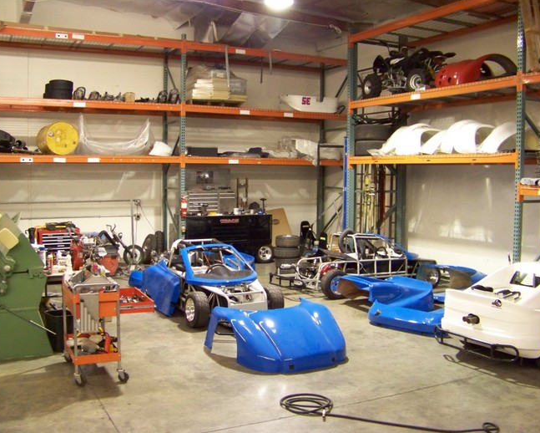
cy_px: 218
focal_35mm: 38
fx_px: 607
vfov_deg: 39.2
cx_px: 266
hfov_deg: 47.9
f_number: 2.8
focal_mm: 5.85
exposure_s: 1/20
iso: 400
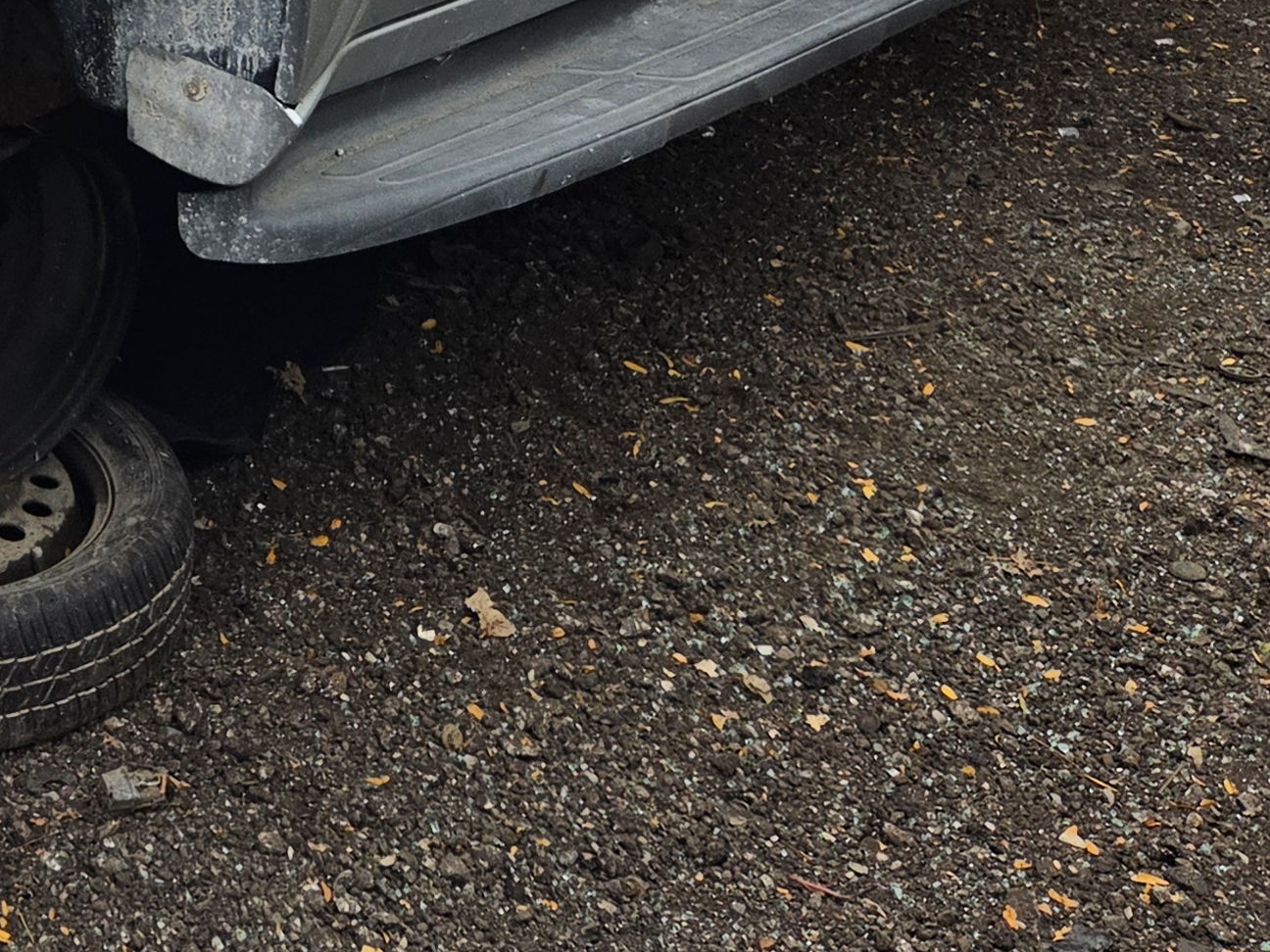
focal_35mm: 71
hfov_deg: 25.1
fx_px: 2605
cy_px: -359
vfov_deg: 18.9
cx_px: -188
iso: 80
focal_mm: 5.4
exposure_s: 1/1641
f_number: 1.8
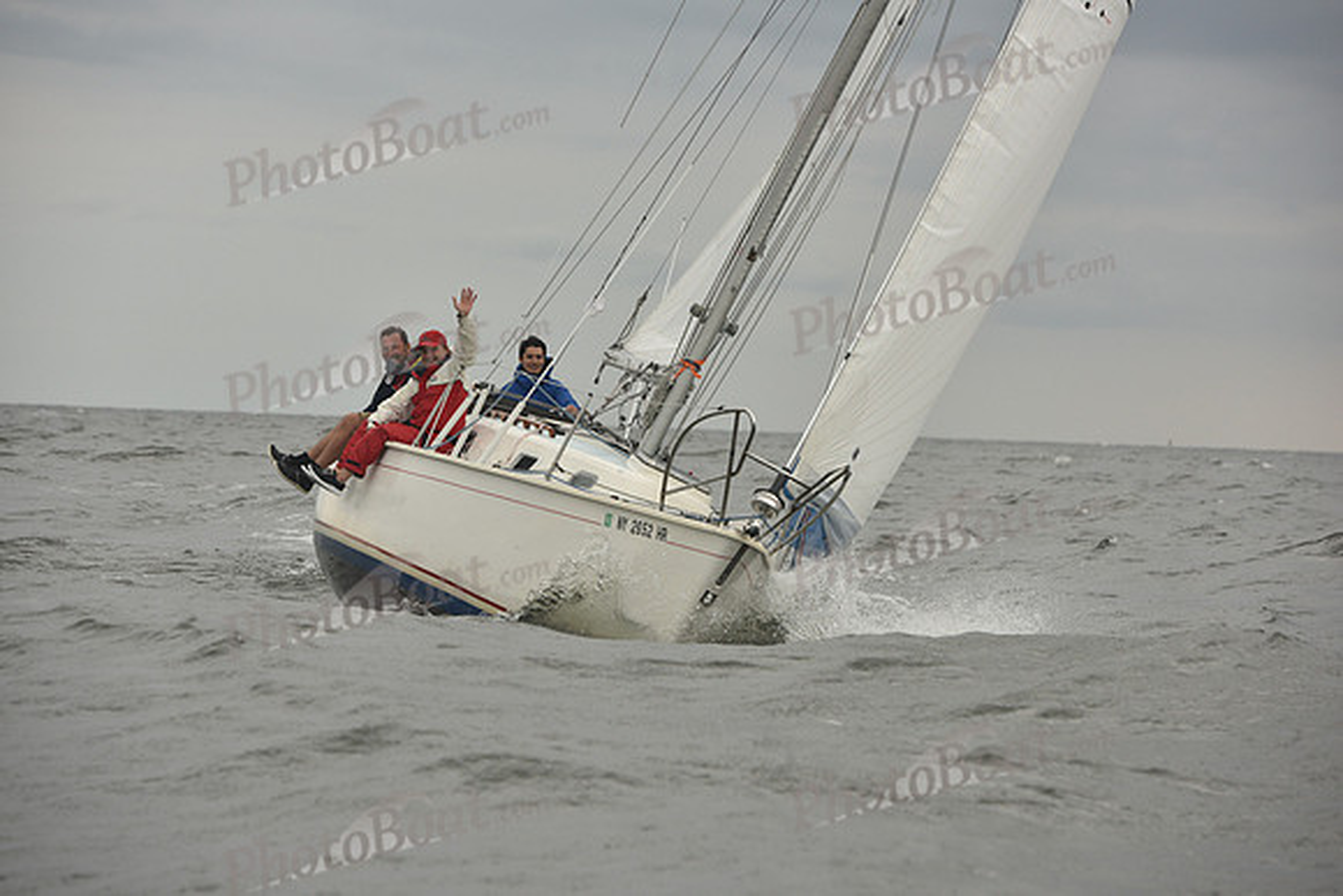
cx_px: 672
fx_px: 6157
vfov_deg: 8.3
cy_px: 448
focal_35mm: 165
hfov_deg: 12.4
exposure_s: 1/640
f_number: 6.3
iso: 500
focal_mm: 165
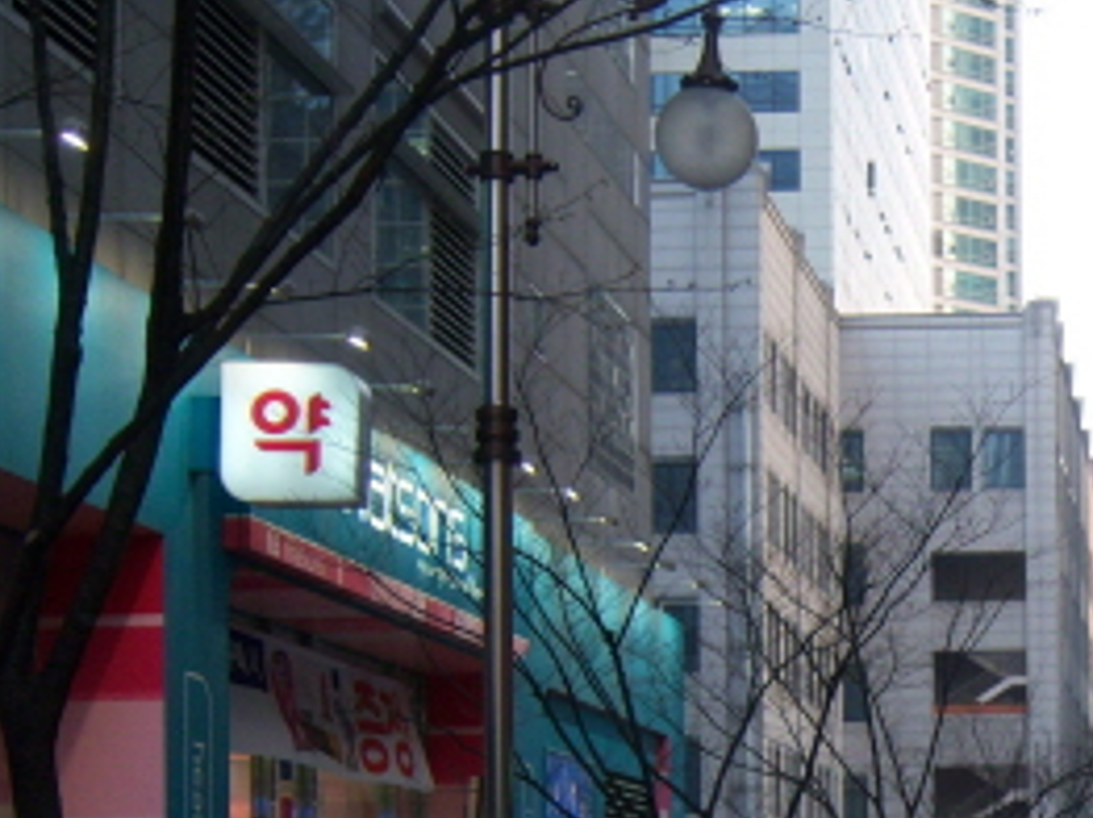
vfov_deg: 16.3
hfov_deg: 21.0
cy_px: 897
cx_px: 1247
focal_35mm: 88
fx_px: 2776
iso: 125
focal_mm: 7.5
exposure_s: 1/60
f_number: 2.8
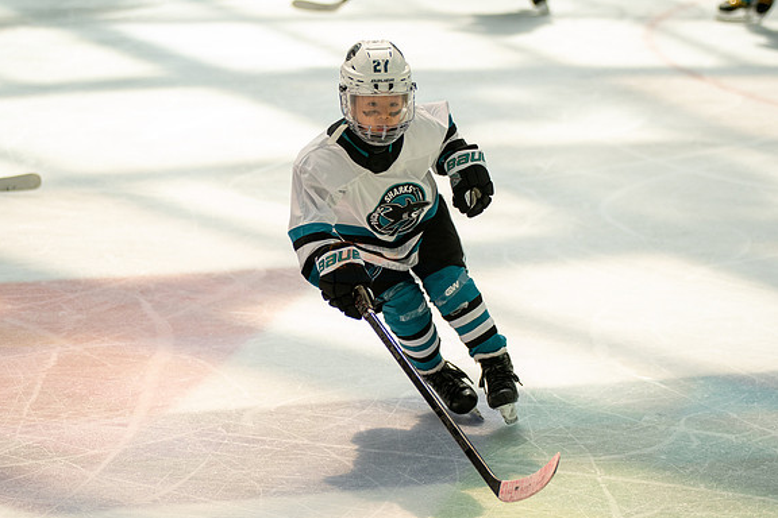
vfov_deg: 8.4
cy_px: 254
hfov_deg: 12.5
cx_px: 351
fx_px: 3544
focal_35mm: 164
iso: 1600
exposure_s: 1/5000
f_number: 3.2
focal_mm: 132
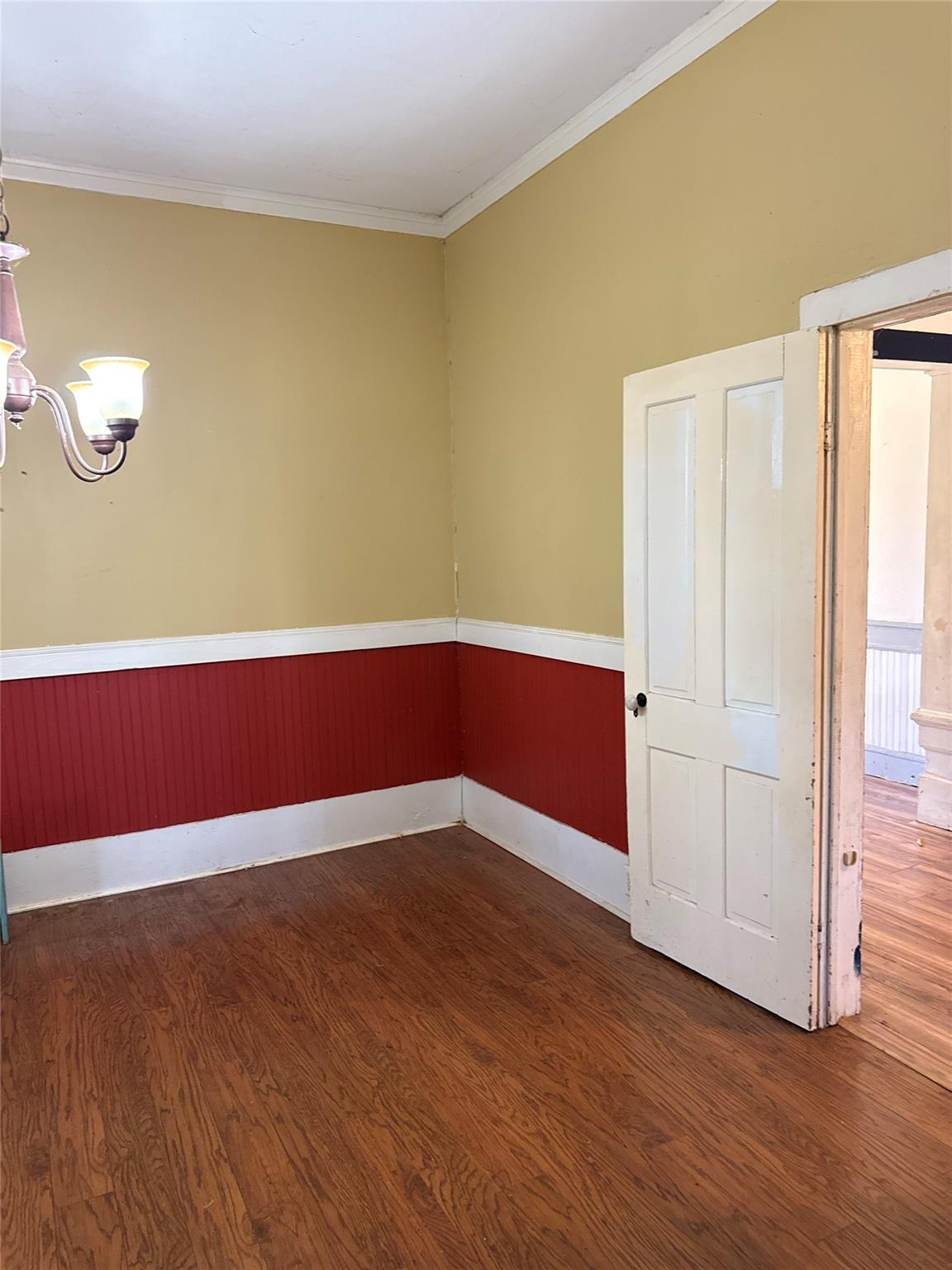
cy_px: 635
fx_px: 880
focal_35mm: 24
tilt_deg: -5.0
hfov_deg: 56.8
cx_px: 476
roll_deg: +1.9
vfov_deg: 71.6
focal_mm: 6.76
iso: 500
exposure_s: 1/60
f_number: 1.78
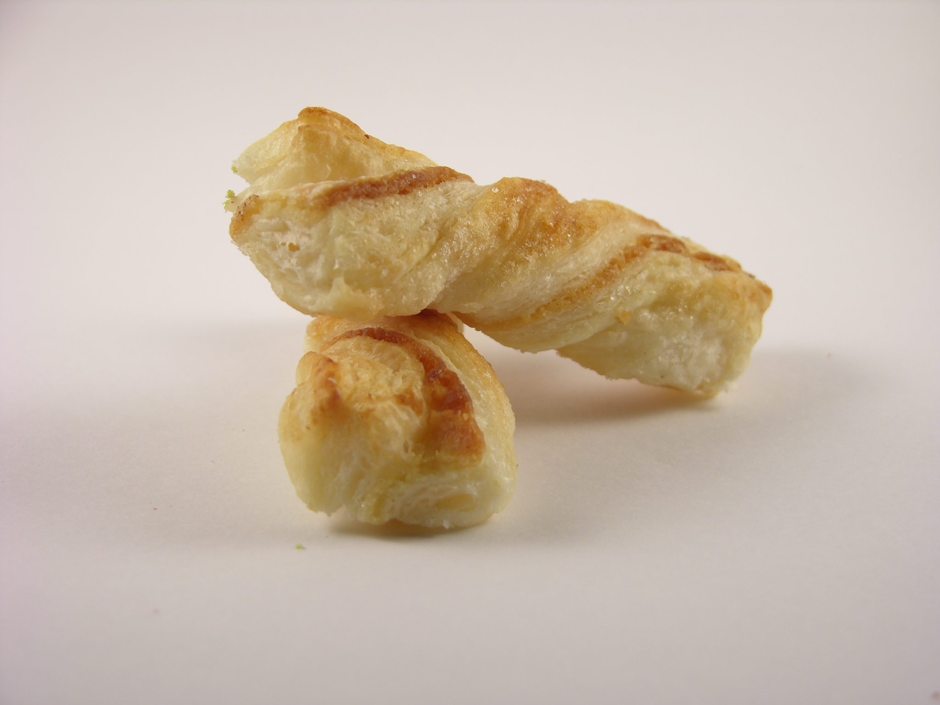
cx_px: 470
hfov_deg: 25.0
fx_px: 2118
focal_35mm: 78
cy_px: 352
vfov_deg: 18.9
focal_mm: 19.9
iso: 50
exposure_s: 1/37.1
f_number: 3.4
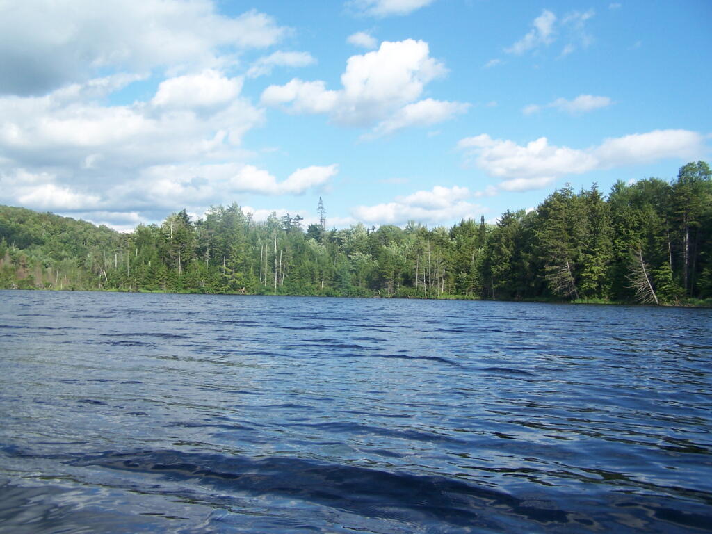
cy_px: 267
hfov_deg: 49.0
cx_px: 356
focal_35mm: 38
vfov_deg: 37.7
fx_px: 782
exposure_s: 1/1000
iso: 80
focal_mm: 6.3
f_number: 2.8
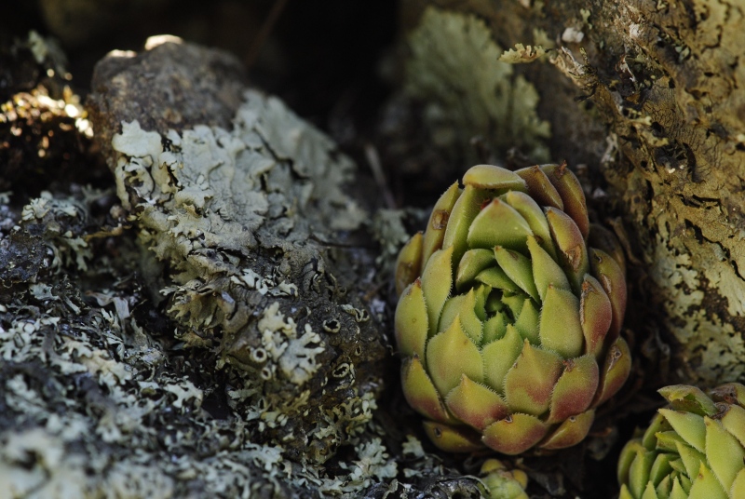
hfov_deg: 16.0
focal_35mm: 128
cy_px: 250
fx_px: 2642
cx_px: 372
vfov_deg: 10.8
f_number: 7.1
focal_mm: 85
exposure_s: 1/160
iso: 400
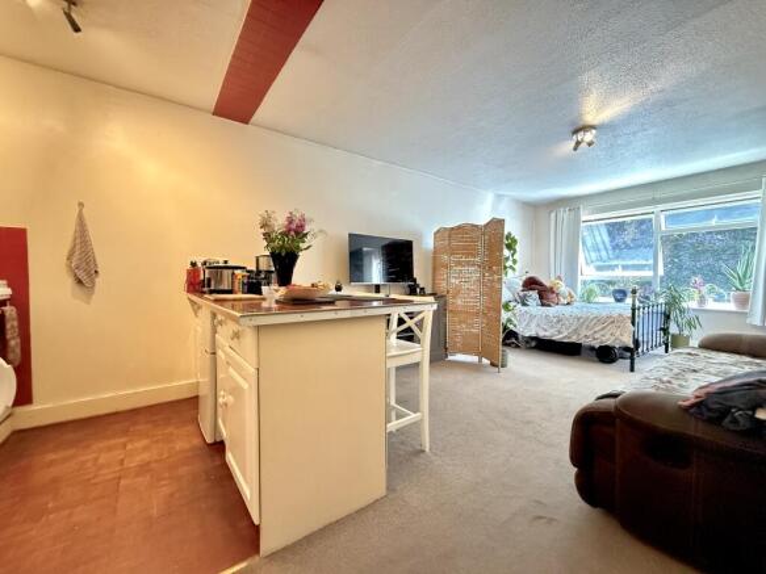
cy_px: 287
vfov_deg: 85.7
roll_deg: -0.1
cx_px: 383
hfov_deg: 102.1
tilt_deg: -1.5
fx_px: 310
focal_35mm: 14
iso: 800
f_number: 2.2
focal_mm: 2.22
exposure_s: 1/60
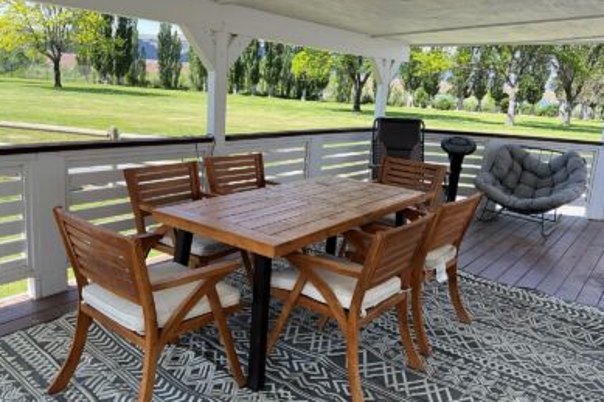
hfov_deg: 60.3
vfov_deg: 42.3
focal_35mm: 31
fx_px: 520
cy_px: 191
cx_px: 301
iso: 25
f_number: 1.8
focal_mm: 3
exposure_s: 1/509
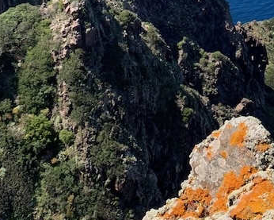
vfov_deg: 16.8
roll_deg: +0.8
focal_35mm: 88
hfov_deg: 21.1
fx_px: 714
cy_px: -41
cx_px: 268
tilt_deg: -25.4
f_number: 1.8
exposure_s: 1/1220
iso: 25
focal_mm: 4.25
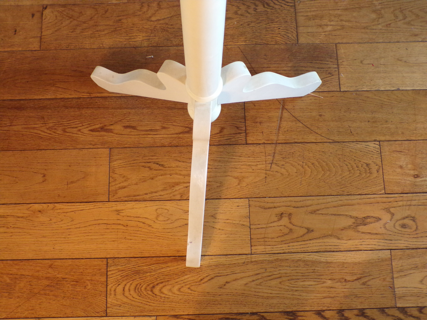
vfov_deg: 38.7
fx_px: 456
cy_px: 160
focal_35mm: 37
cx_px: 214
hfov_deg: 50.1
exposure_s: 1/17
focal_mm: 6.6
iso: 382
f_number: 3.3
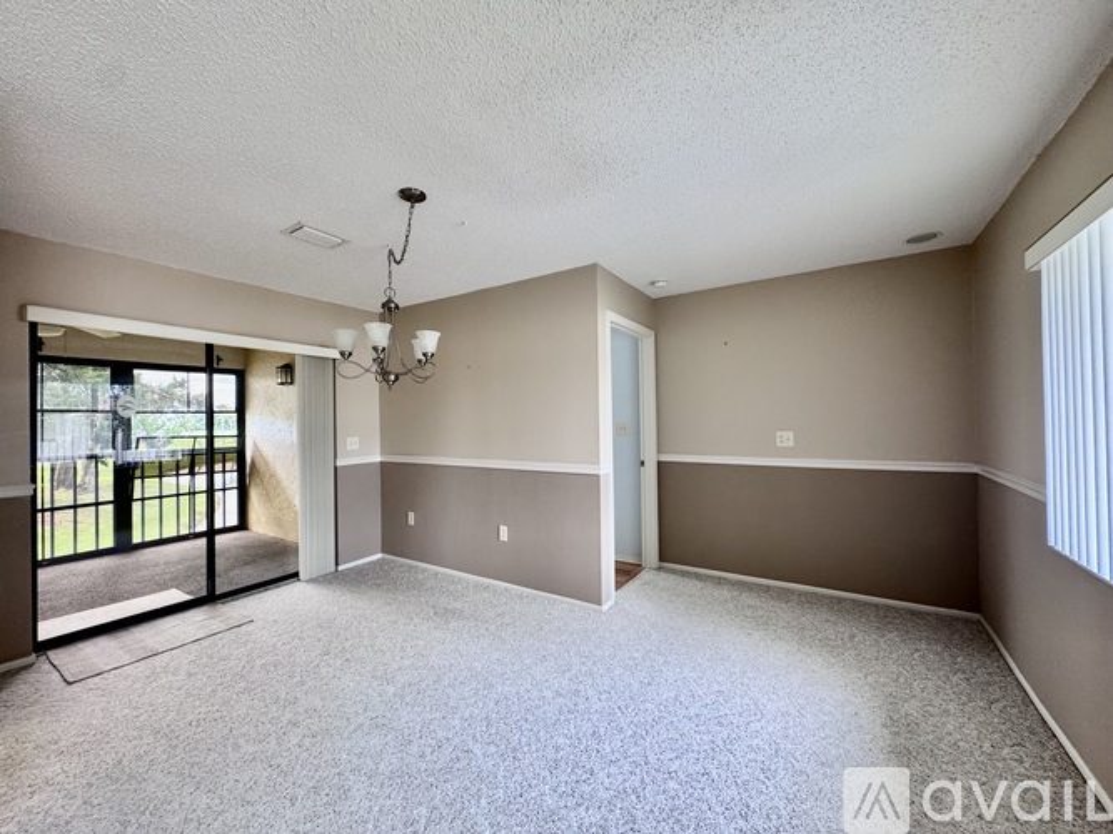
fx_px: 450
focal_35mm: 14
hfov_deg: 102.1
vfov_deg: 85.7
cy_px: 417
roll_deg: -0.2
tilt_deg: -0.6
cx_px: 556
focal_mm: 2.22
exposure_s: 1/60
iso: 160
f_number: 2.2
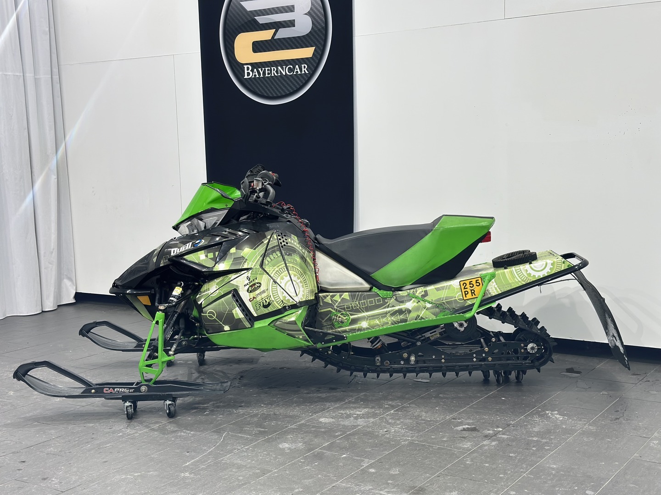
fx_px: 917
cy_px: 248
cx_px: 330
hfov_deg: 39.7
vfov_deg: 30.3
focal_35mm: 48
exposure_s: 1/100
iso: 80
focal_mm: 6.86
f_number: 1.78
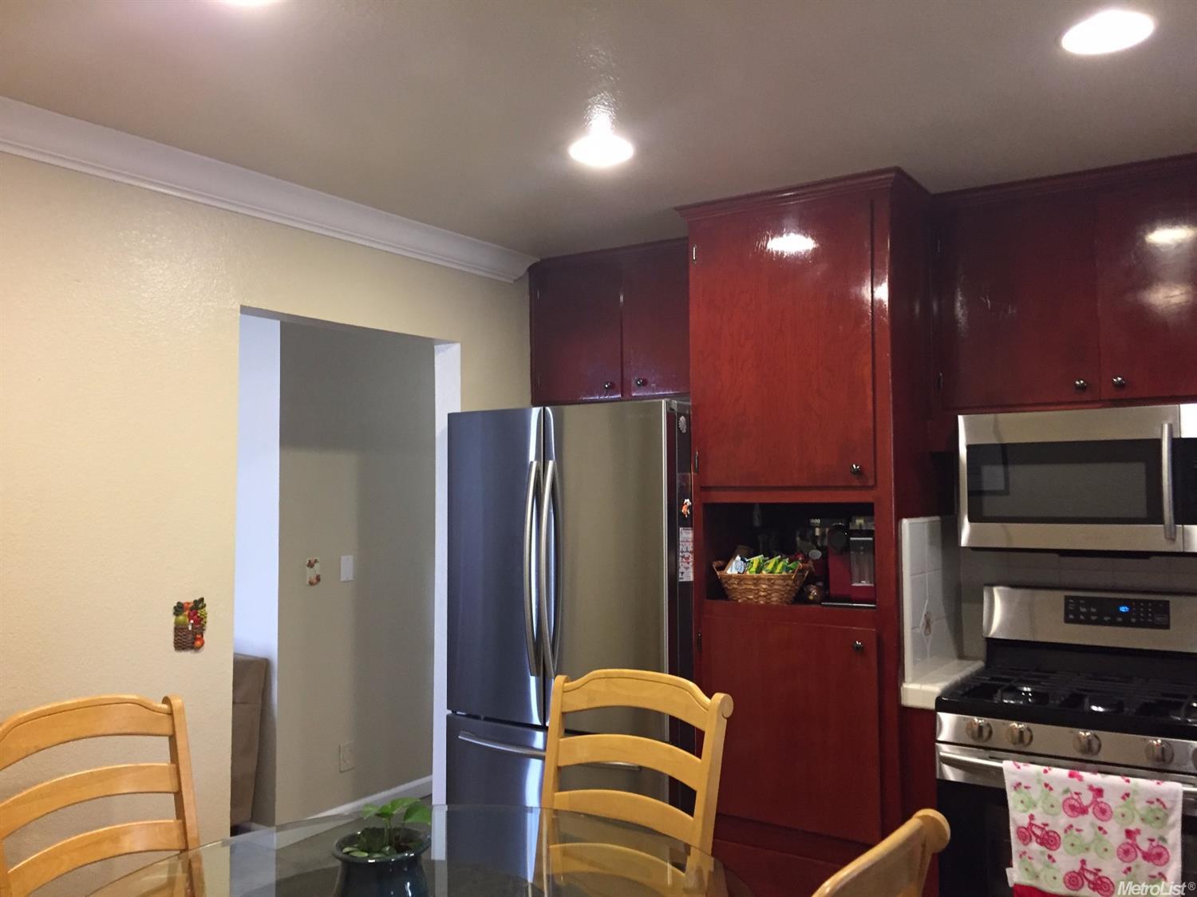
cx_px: 598
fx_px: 1002
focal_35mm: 29
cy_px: 448
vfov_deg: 48.2
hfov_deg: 61.7
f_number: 2.2
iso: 160
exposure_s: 1/30
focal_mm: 4.15
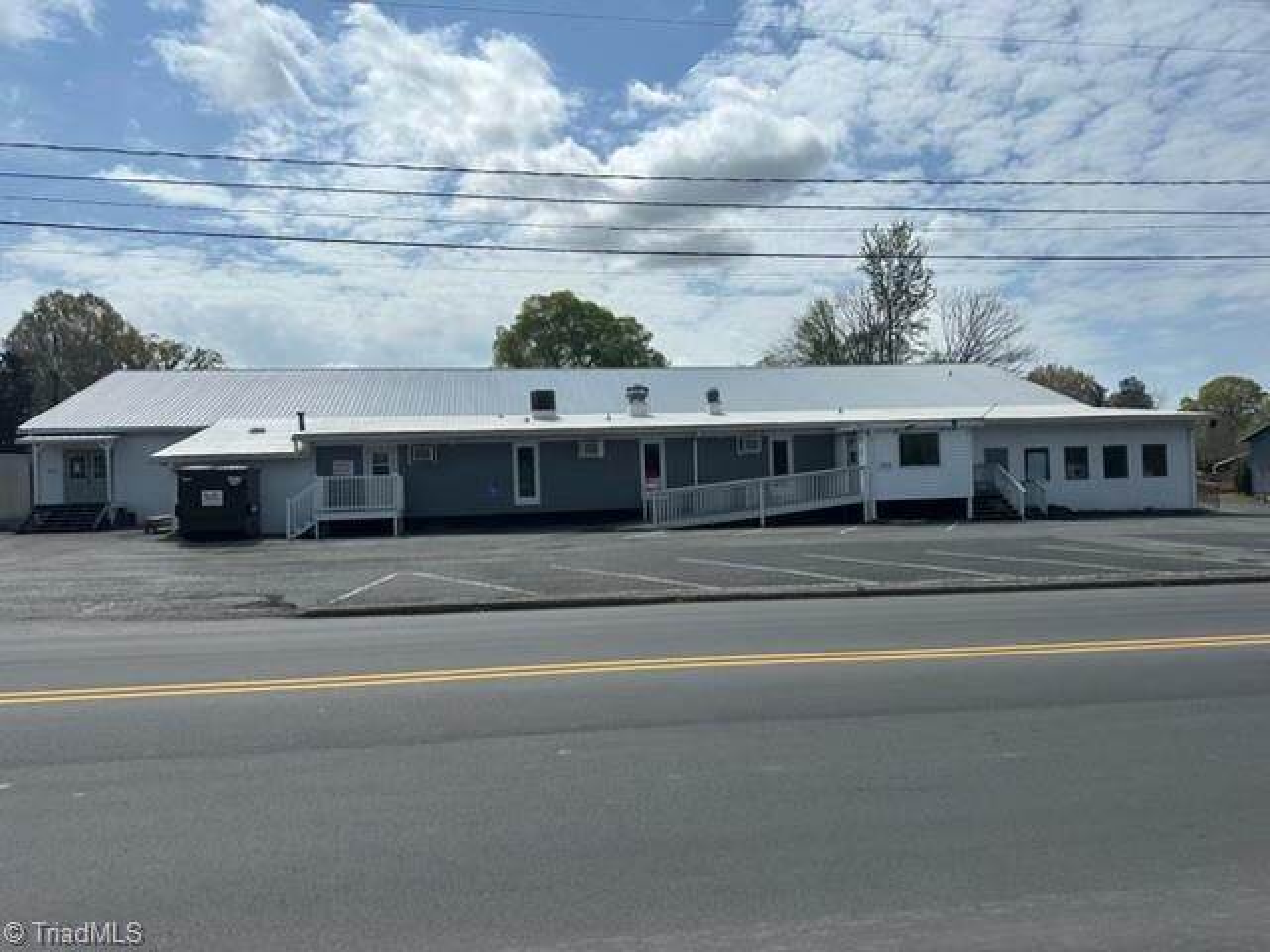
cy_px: 476
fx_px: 881
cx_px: 635
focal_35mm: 24
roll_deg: +1.7
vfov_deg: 56.8
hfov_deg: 71.6
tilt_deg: +0.8
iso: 80
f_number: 1.78
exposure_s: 1/13699
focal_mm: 6.86
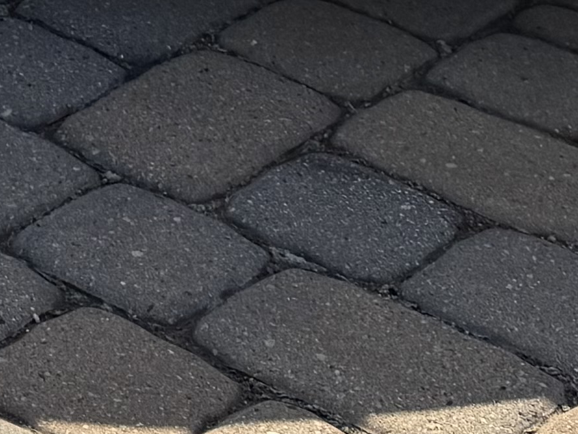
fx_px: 2588
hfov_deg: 12.3
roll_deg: -1.5
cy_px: -676
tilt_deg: -12.1
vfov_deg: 8.6
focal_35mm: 155
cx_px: -222
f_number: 1.78
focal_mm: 6.76
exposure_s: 1/4608
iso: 80
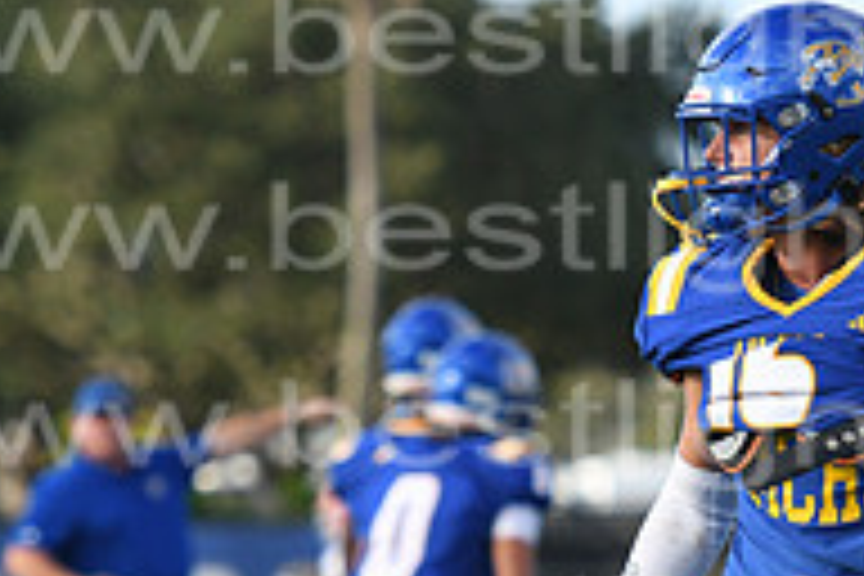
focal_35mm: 636
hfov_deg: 3.2
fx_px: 15263
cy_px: 533
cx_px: 873
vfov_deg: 2.2
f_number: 4
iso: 200
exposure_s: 1/1250
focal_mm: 140
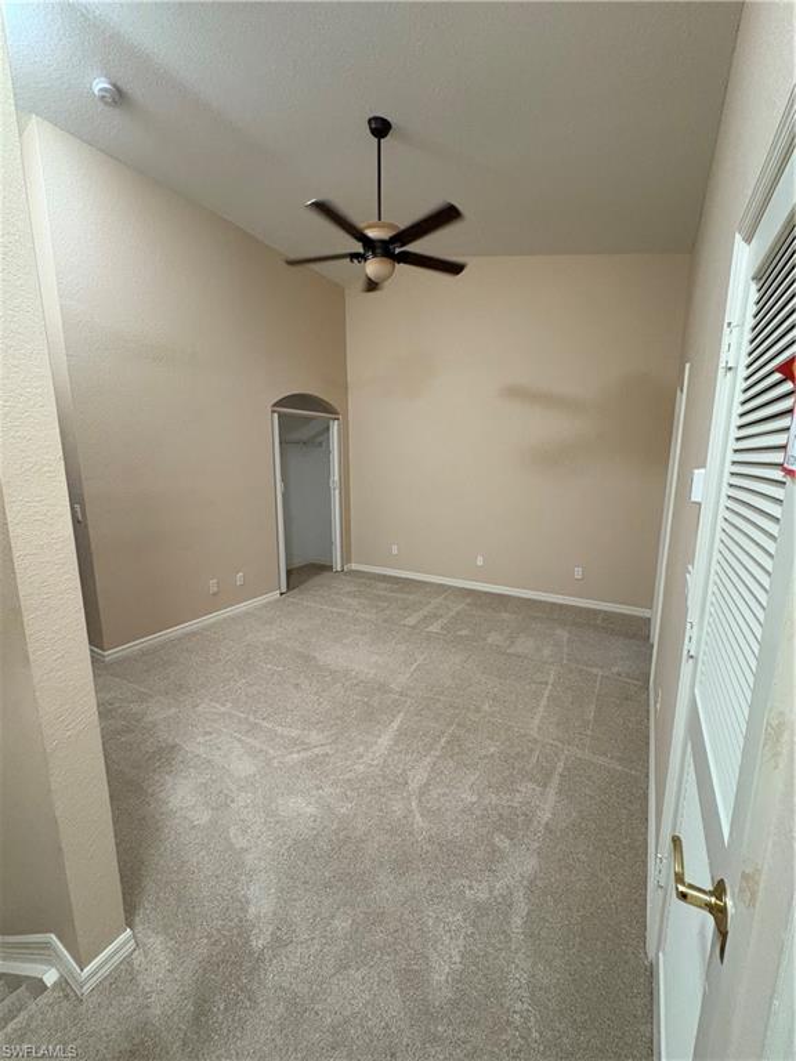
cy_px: 530
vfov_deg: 102.1
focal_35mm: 14
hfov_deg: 85.7
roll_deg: -0.4
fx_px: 429
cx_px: 398
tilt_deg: -11.0
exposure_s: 1/60
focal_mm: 2.22
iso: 500
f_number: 2.2
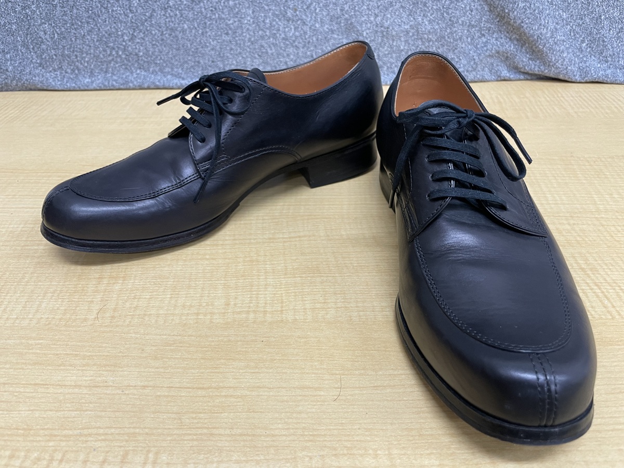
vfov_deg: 53.1
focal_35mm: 26
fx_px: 469
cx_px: 312
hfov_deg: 67.3
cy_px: 234
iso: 100
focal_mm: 4.2
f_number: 1.6
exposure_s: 1/77
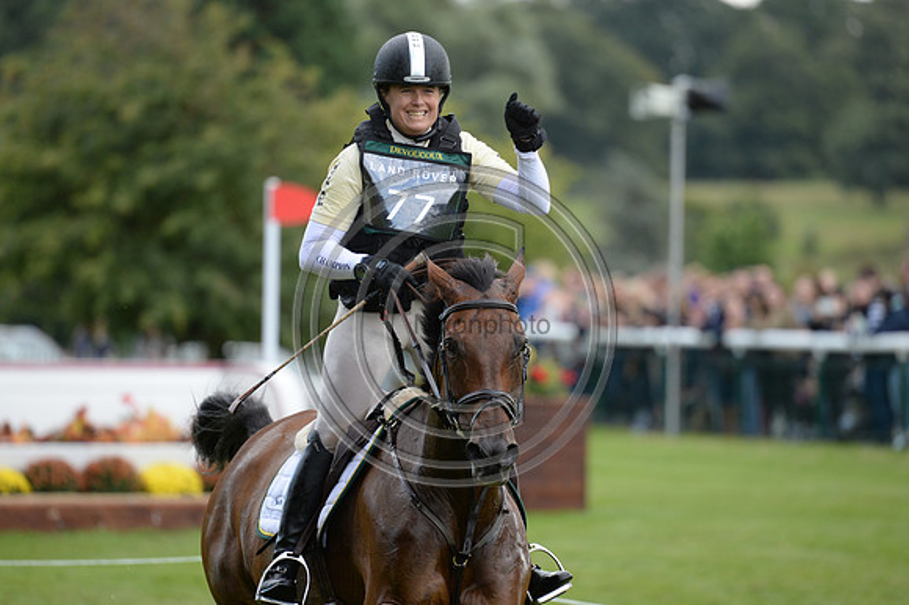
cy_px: 302
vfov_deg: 3.4
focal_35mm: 400
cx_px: 454
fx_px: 10094
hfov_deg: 5.2
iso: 1000
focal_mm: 400
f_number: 5.6
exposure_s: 1/800
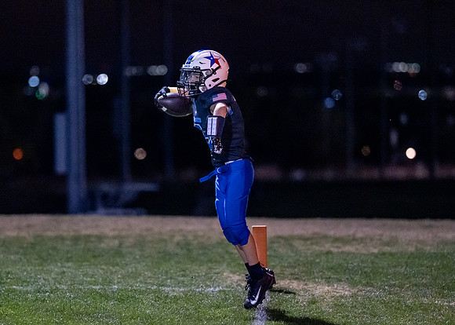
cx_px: 170
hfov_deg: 9.2
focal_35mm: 220
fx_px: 2838
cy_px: 163
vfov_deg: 6.5
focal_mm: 135
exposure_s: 1/1000
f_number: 1.8
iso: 5000
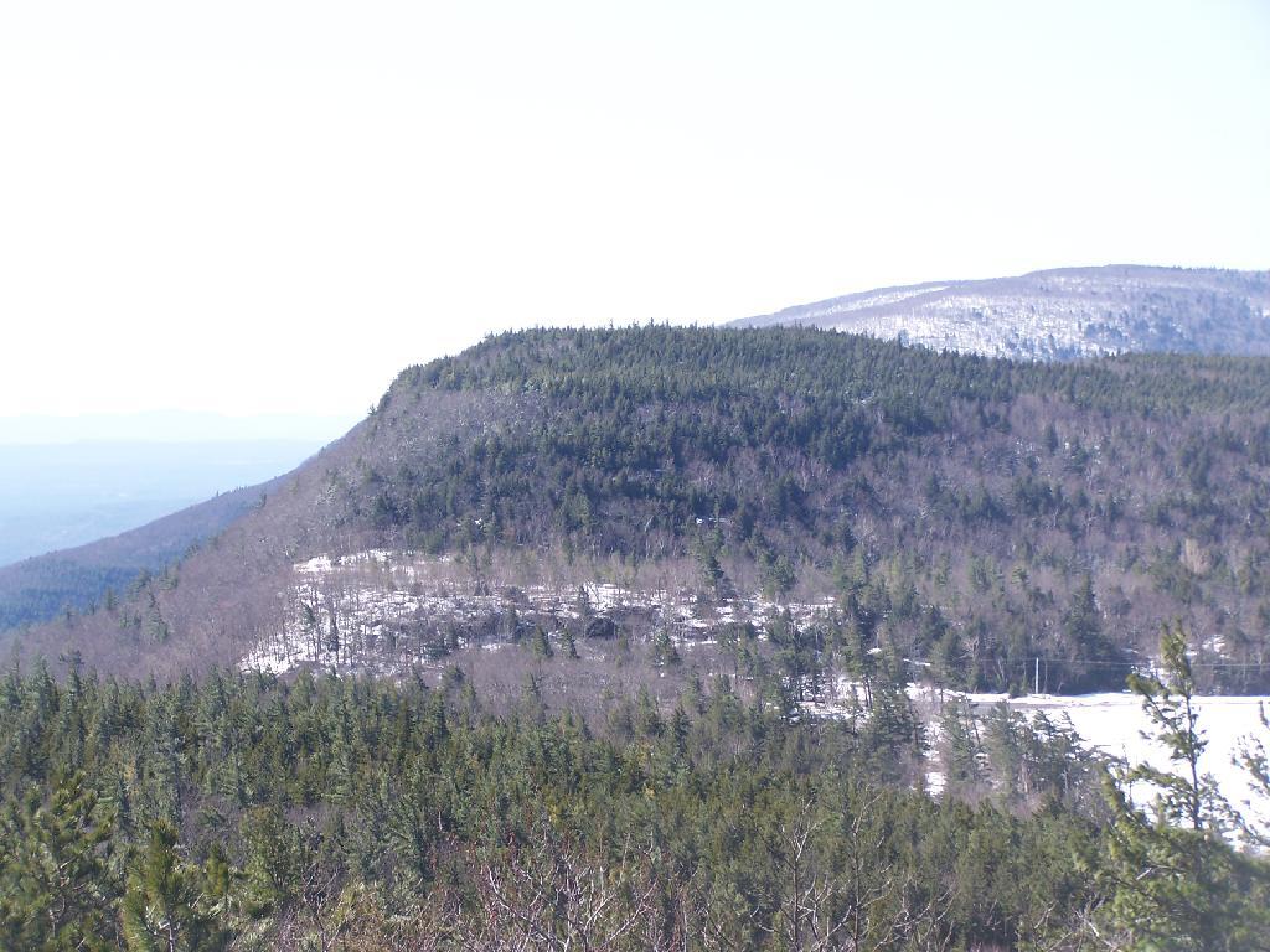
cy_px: 476
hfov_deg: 18.7
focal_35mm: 105
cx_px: 635
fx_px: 3852
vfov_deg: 14.1
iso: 80
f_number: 3.2
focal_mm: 17.5
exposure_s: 1/500
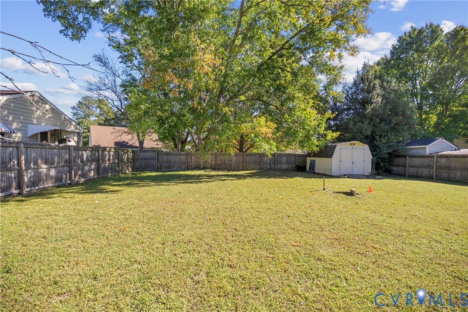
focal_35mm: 16
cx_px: 234
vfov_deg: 72.1
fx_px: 215
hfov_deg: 95.0
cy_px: 156
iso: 100
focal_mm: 16.5
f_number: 4
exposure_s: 1/100
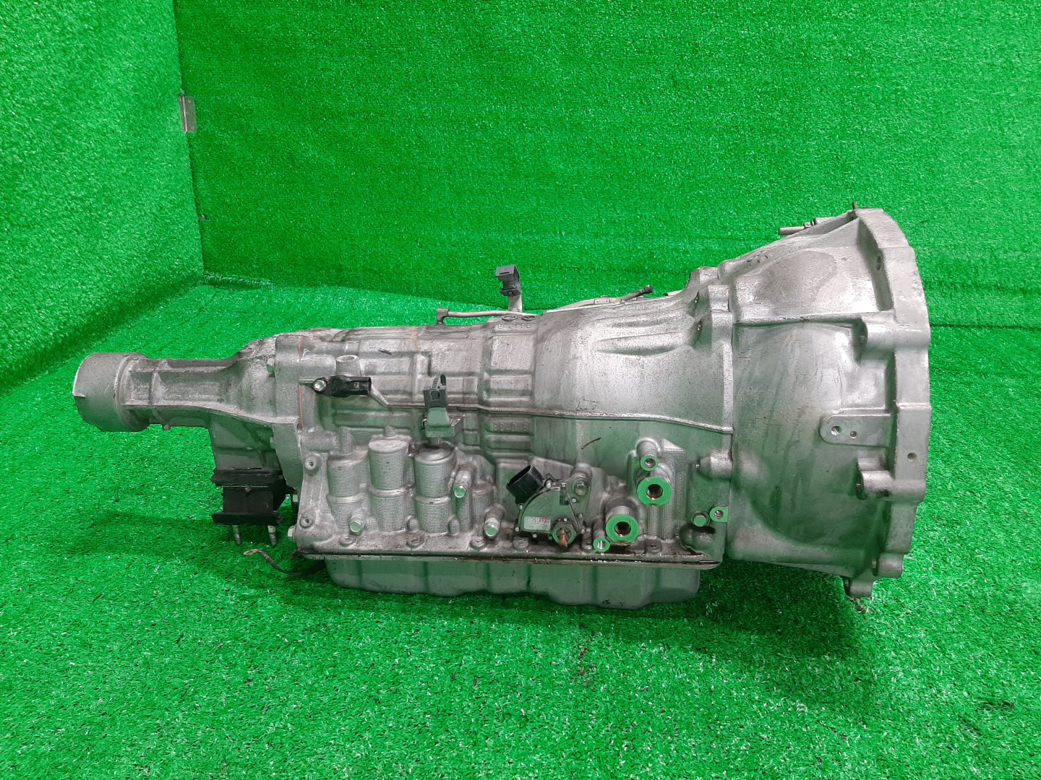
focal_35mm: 26
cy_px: 390
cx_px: 520
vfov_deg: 53.1
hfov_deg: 67.3
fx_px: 782
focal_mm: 3.93
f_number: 1.7
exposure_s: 1/50
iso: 142
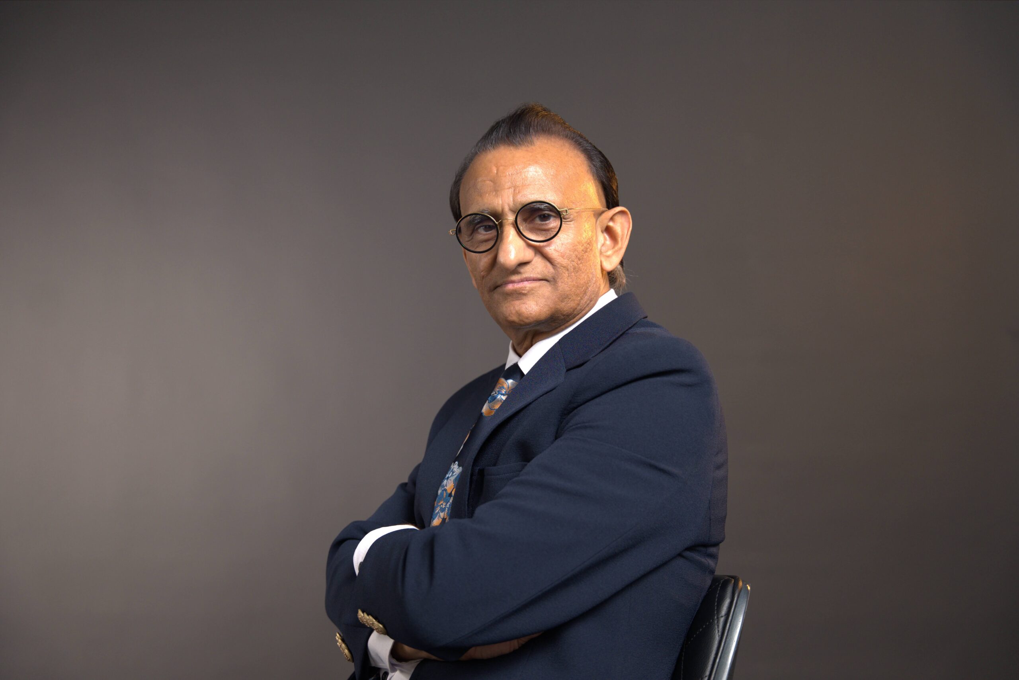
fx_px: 1132
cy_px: 340
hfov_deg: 48.4
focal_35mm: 40
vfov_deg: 33.4
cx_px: 510
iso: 800
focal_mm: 40
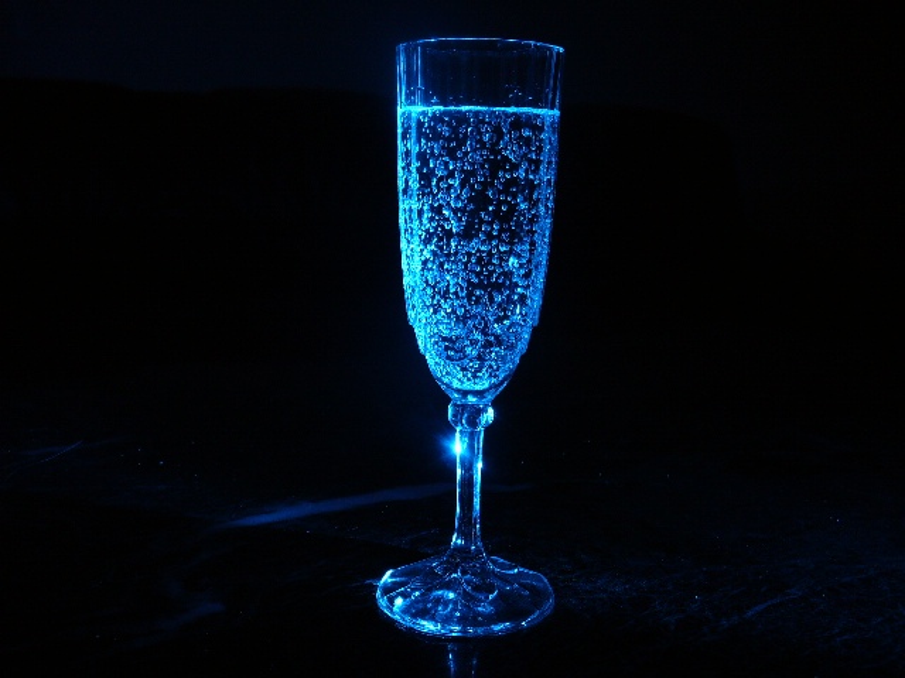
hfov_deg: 50.1
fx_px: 967
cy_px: 339
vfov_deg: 38.7
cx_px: 452
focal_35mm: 37
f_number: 2.8
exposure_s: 30
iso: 80
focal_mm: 6.1
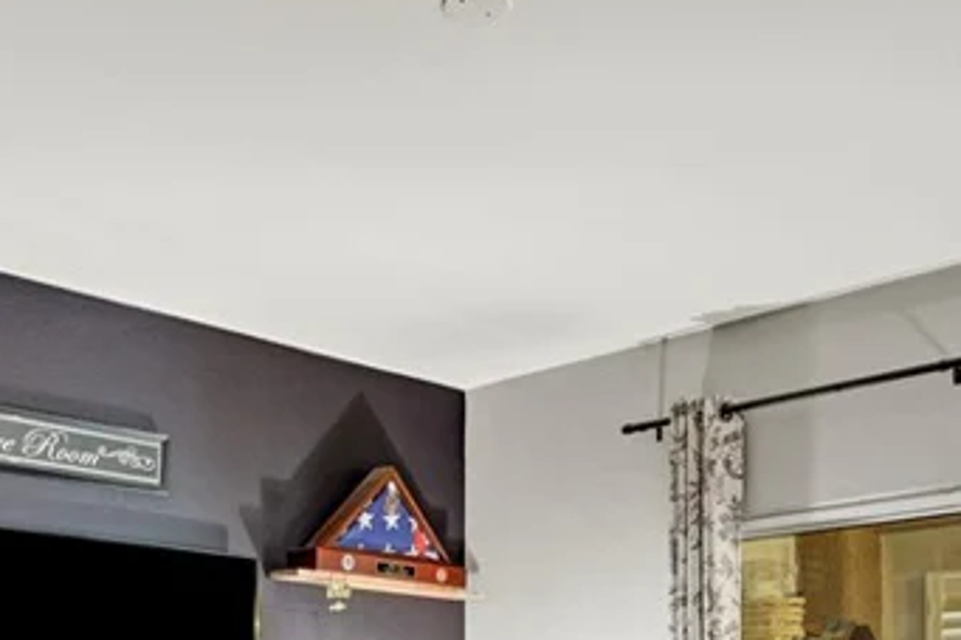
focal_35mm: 51
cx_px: 397
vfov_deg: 24.3
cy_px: 740
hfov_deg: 38.8
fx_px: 1361
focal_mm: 17
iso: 800
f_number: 7.1
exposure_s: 1/6
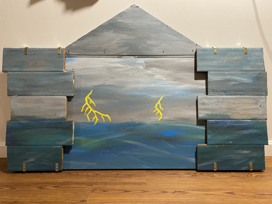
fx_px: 204
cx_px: 136
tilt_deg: -9.0
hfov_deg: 67.3
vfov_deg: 53.1
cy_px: 102
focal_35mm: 26
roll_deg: +0.8
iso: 400
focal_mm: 4.25
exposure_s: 1/40
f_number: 1.8
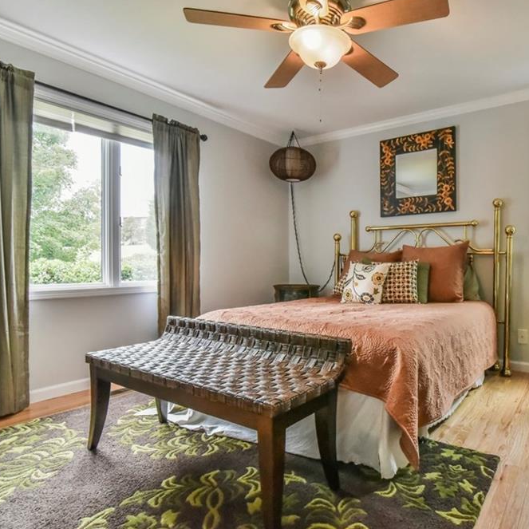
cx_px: 358
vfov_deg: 72.1
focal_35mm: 21
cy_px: 266
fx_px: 363
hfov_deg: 69.8
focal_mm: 16
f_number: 7.1
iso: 4000
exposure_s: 1/320
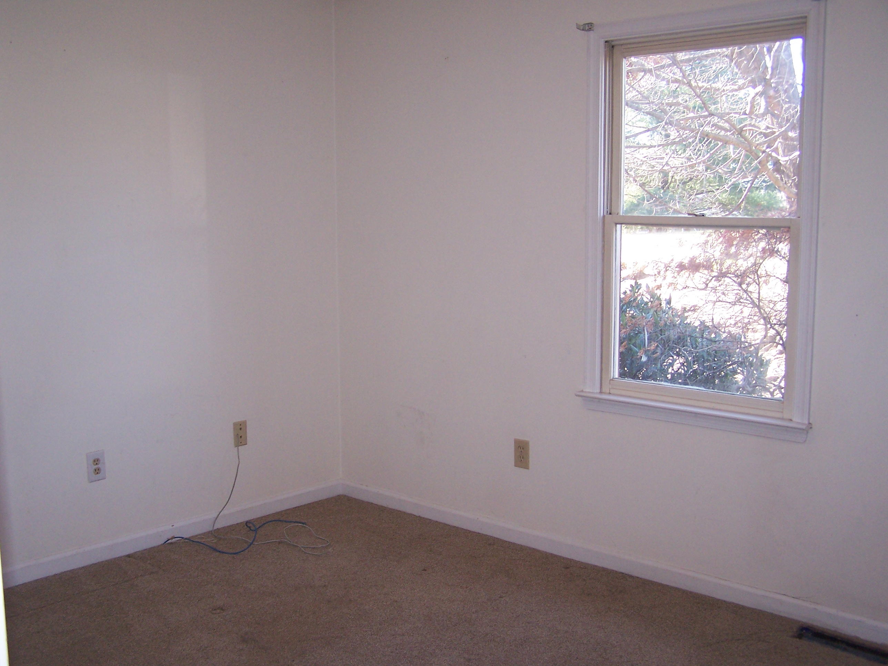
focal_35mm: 40
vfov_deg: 36.0
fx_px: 1026
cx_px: 444
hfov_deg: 46.8
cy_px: 333
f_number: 2.8
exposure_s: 1/60
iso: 140
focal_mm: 6.7
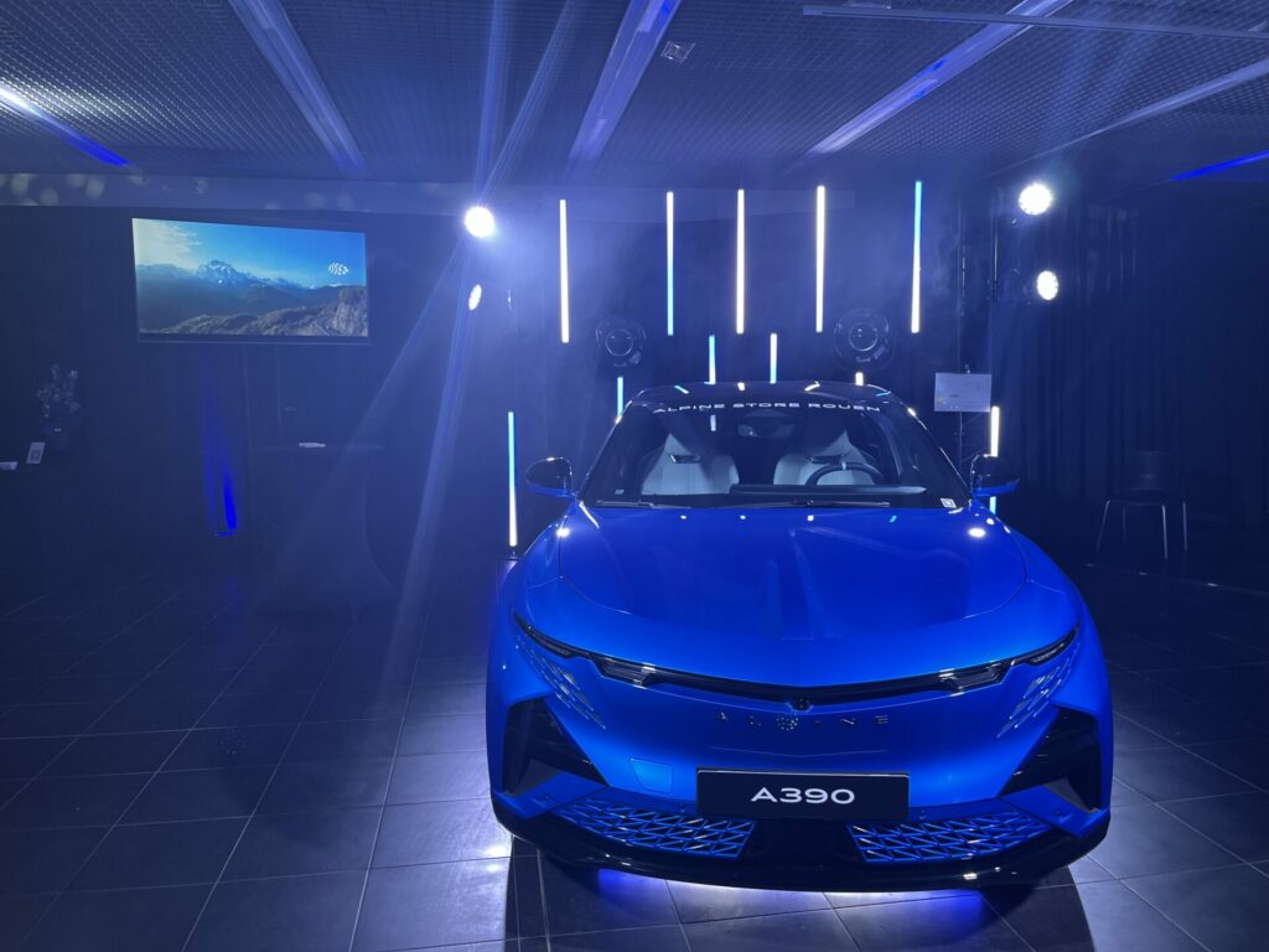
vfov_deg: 53.1
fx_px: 953
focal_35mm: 26
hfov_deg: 67.3
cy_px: 476
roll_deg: +0.7
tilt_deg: -5.5
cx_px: 634
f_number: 1.6
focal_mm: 5.1
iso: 125
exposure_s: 1/118
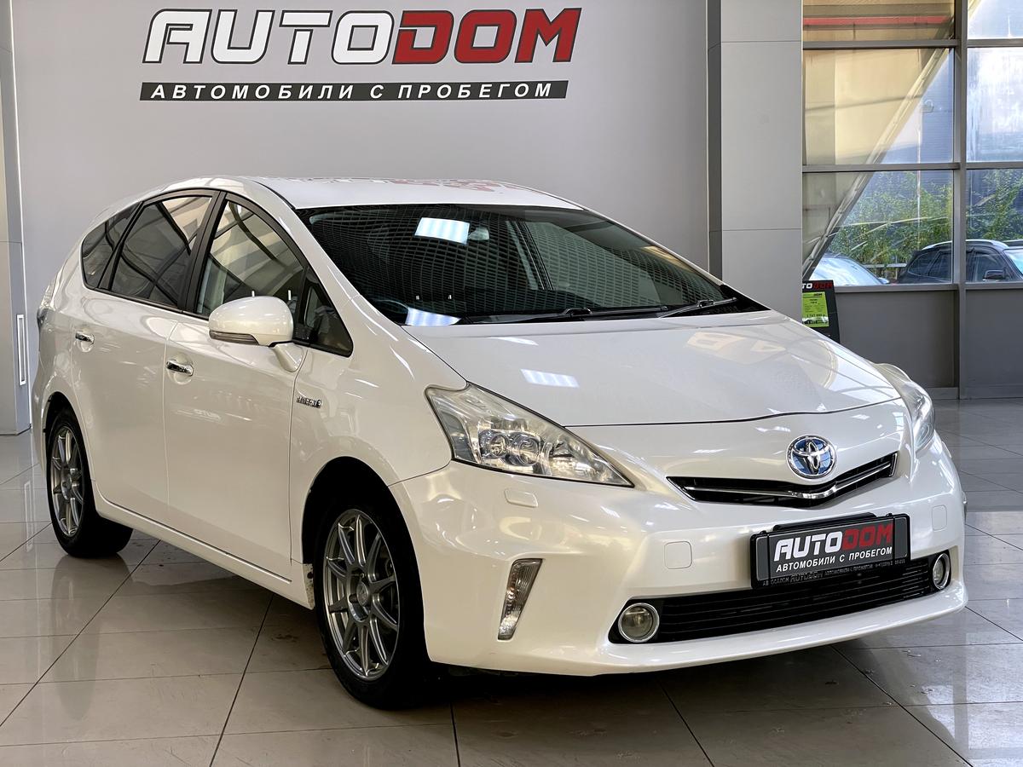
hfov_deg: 36.8
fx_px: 1537
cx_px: 512
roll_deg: +1.4
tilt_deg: -4.7
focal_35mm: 52
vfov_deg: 28.0
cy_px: 384
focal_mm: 6
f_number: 2
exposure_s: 1/99
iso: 100
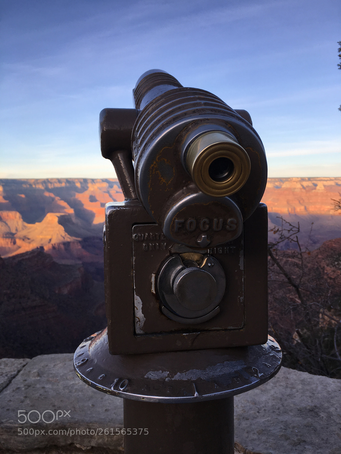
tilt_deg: -6.0
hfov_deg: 48.2
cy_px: 227
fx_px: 381
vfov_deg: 61.7
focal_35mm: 29
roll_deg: +1.6
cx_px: 170
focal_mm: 4.15
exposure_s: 1/345
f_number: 2.2
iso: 25
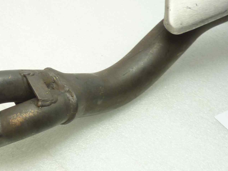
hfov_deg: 35.8
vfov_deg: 29.1
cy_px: 84
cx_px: 21
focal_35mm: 50
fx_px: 329
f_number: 3.3
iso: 80
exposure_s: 1/13
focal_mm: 4.1
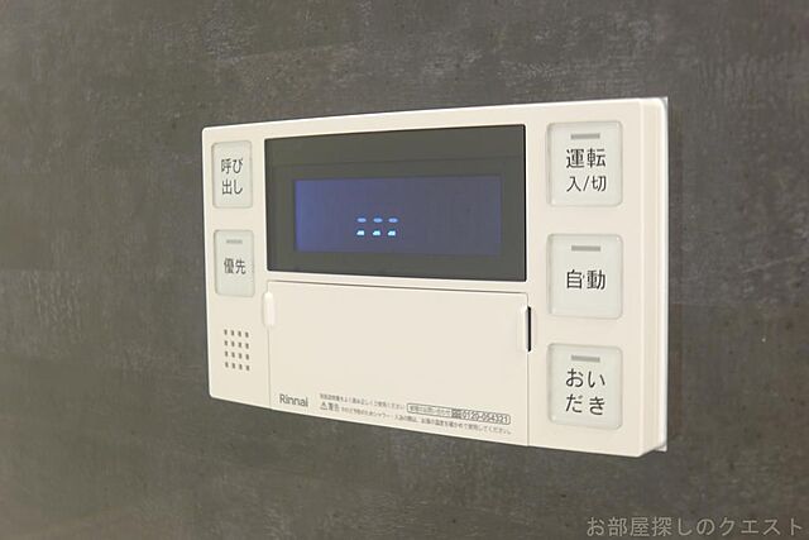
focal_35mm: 65
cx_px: 404
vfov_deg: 20.9
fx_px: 1461
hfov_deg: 31.0
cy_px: 270
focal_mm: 13.9
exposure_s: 1/2
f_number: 2.9
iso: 80
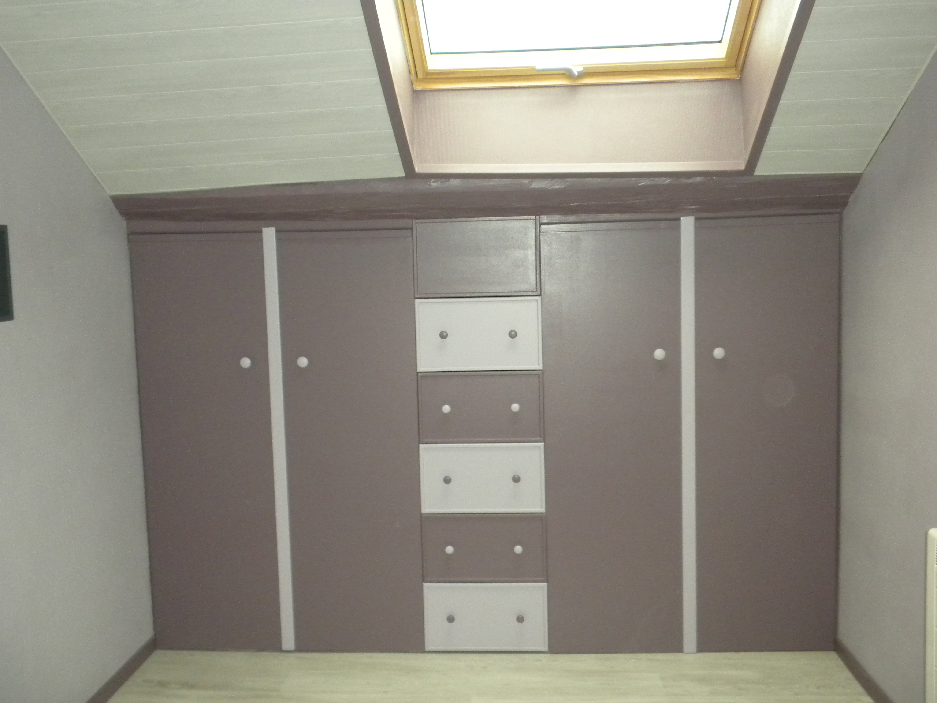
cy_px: 352
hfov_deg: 50.1
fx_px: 1002
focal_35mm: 37
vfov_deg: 38.7
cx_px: 468
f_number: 3.5
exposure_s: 1/30
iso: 400
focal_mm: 6.6
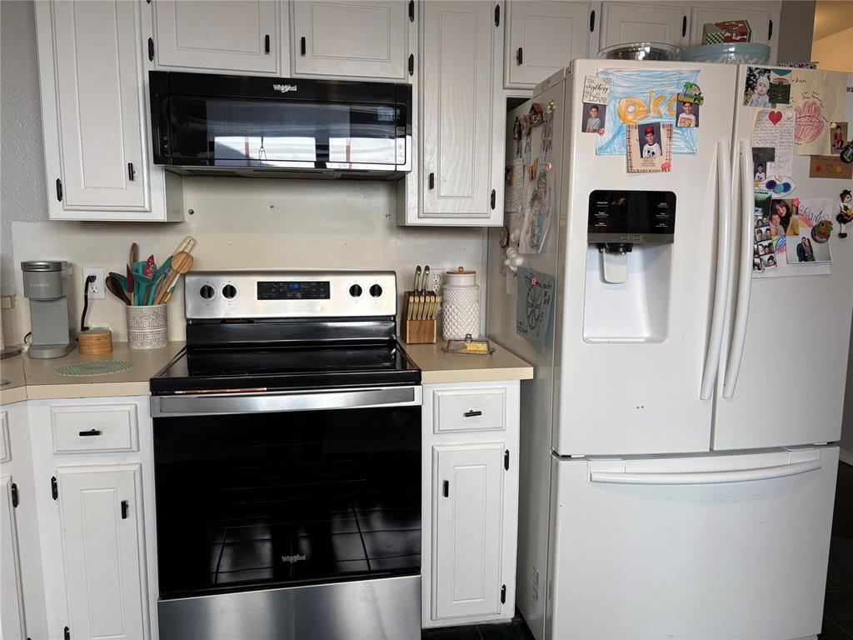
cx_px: 426
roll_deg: +0.1
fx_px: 641
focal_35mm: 26
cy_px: 320
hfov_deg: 67.3
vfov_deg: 53.1
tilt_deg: -7.6
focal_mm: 5.96
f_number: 1.6
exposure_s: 1/120
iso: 40
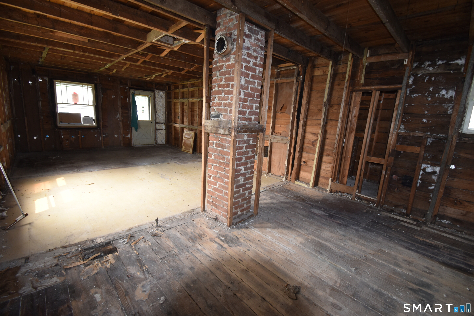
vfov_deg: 77.3
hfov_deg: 100.4
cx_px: 237
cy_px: 158
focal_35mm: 15
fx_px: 197
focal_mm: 10
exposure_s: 1/15
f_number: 4.5
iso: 280
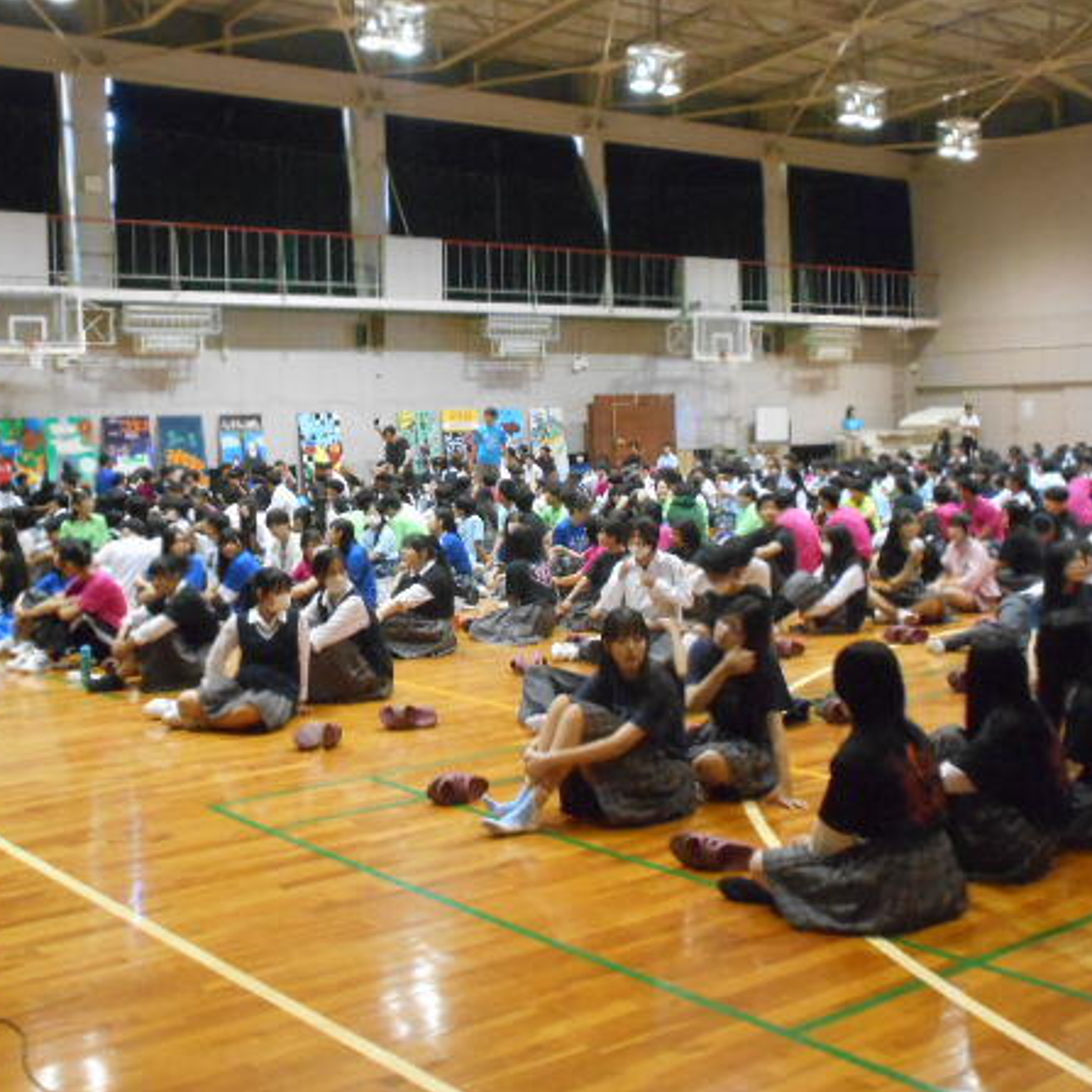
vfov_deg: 39.1
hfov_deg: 39.1
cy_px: 508
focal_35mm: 43
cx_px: 474
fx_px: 1535
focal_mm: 5.8
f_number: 3.6
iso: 800
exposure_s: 1/20
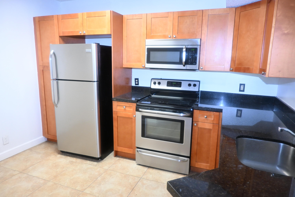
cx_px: 148
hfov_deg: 73.7
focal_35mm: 24
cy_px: 98
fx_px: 197
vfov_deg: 53.1
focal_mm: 16
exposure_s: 1/25
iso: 1400
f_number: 4.5
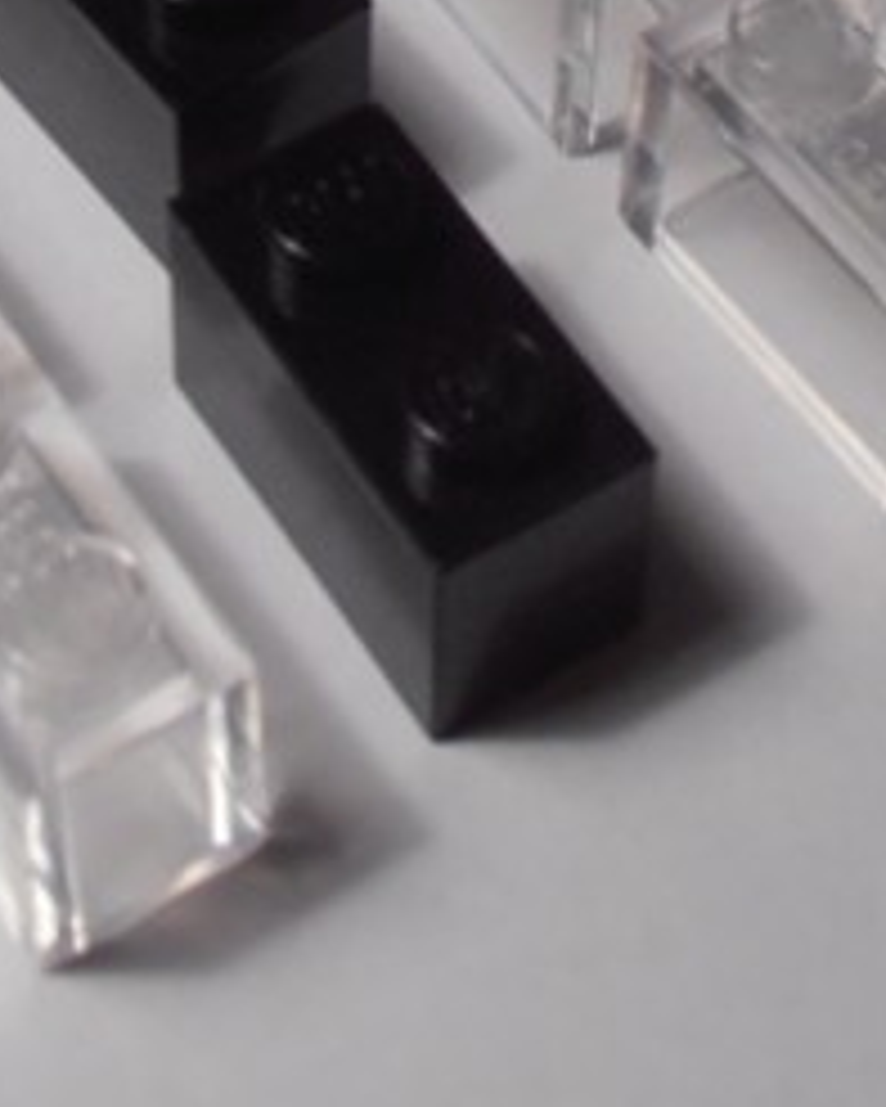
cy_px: -394
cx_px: 553
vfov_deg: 13.9
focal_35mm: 132
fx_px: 4324
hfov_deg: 11.7
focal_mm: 6.61
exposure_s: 1/60
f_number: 3.9
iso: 80
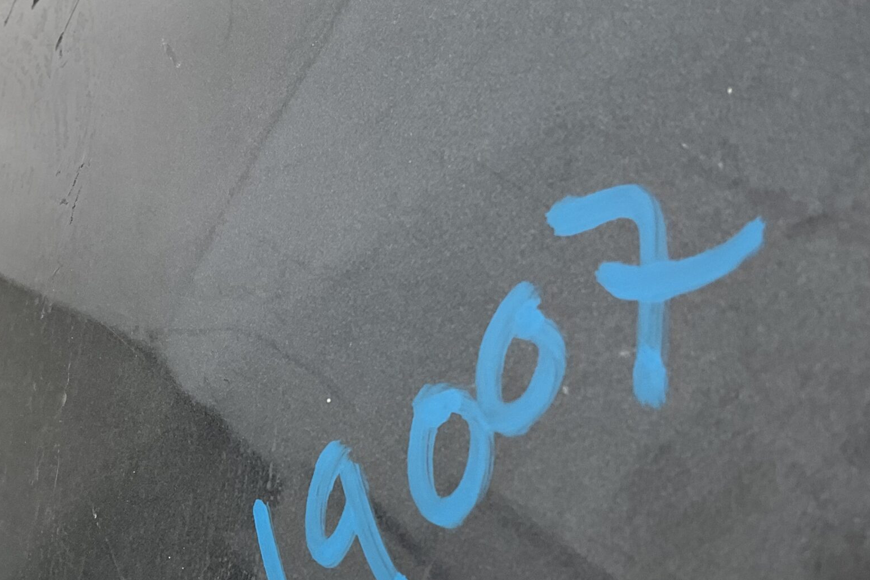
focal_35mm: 50
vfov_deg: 26.5
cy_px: 457
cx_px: 268
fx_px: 1208
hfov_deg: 39.0
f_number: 1.8
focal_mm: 3
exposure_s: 1/120
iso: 50
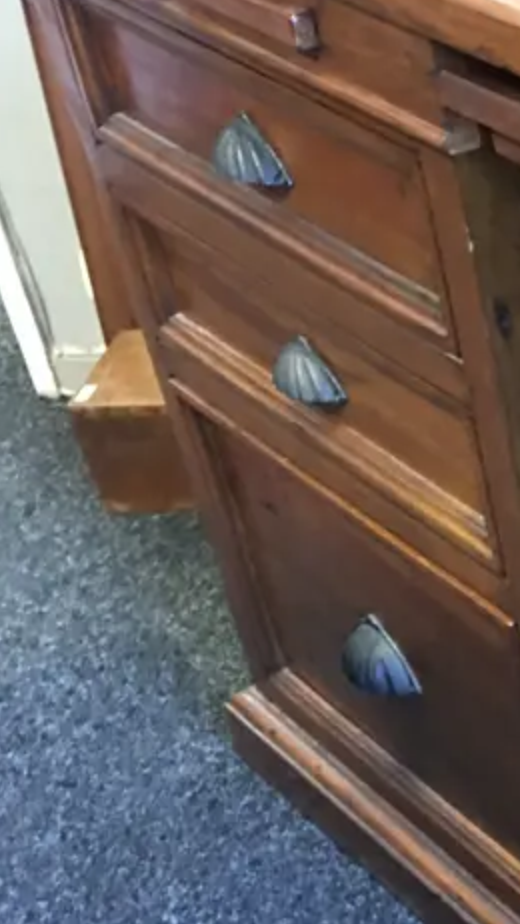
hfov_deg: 14.5
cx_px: 1016
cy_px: 718
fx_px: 1715
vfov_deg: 29.6
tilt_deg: -37.0
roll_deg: -1.4
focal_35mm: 70
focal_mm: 4.15
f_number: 2.2
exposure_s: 1/8
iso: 125
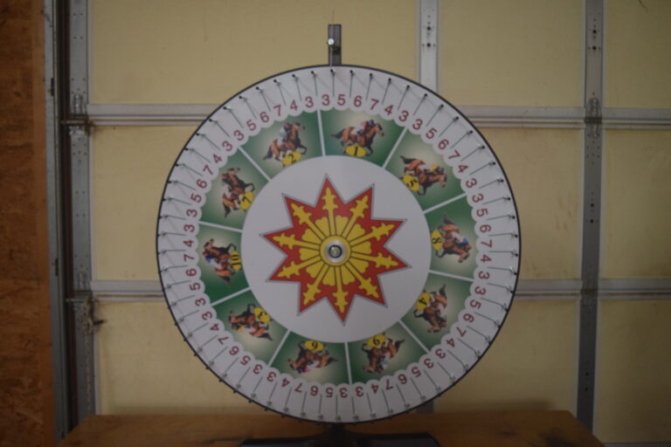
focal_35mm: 36
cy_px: 224
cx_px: 336
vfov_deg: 36.9
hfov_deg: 53.1
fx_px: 671
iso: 1800
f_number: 4
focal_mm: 24
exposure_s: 1/60
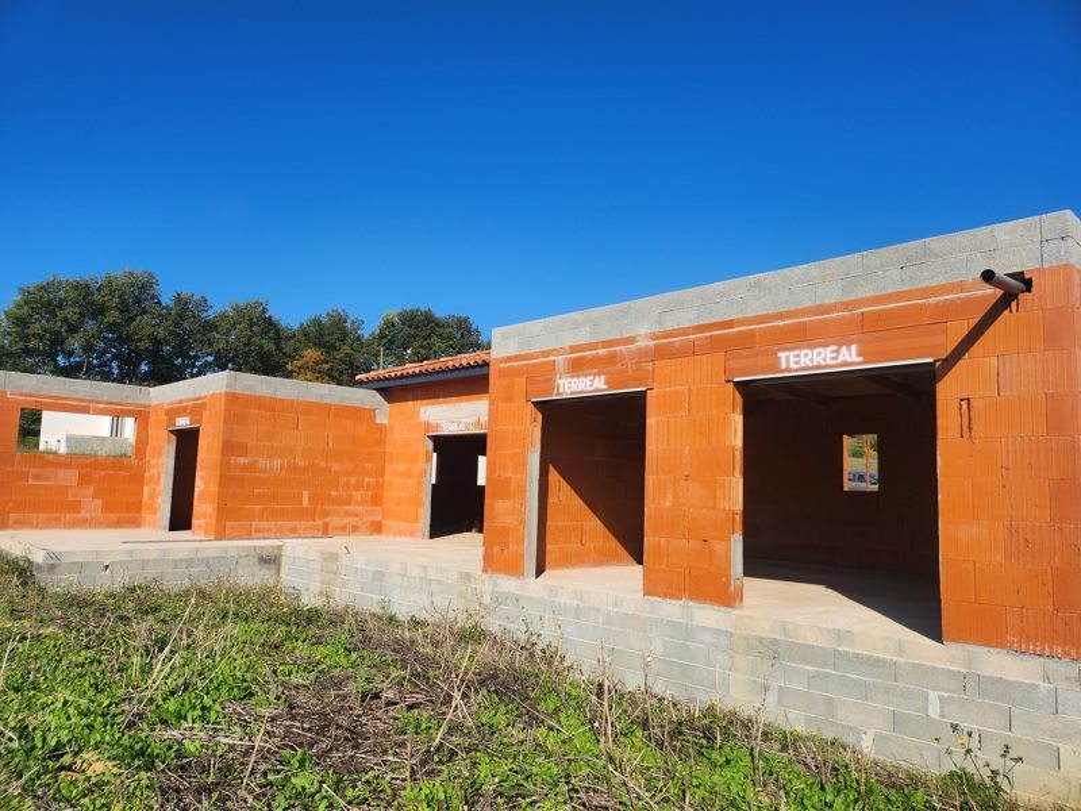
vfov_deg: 56.8
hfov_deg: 71.6
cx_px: 540
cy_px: 406
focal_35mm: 24
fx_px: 749
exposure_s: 1/3935
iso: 50
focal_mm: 5
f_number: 1.8
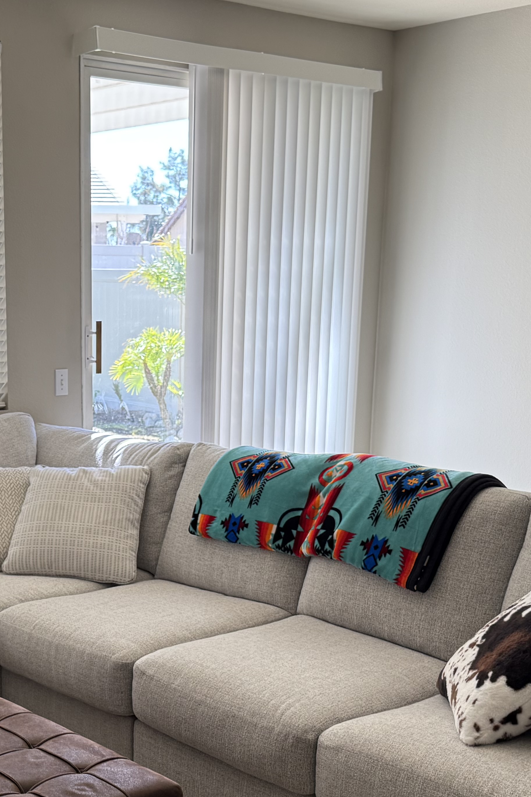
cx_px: 105
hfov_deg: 25.5
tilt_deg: -11.1
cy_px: 519
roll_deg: +0.1
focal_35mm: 52
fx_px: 1150
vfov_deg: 37.8
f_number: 1.78
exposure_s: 1/151
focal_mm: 6.76
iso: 200
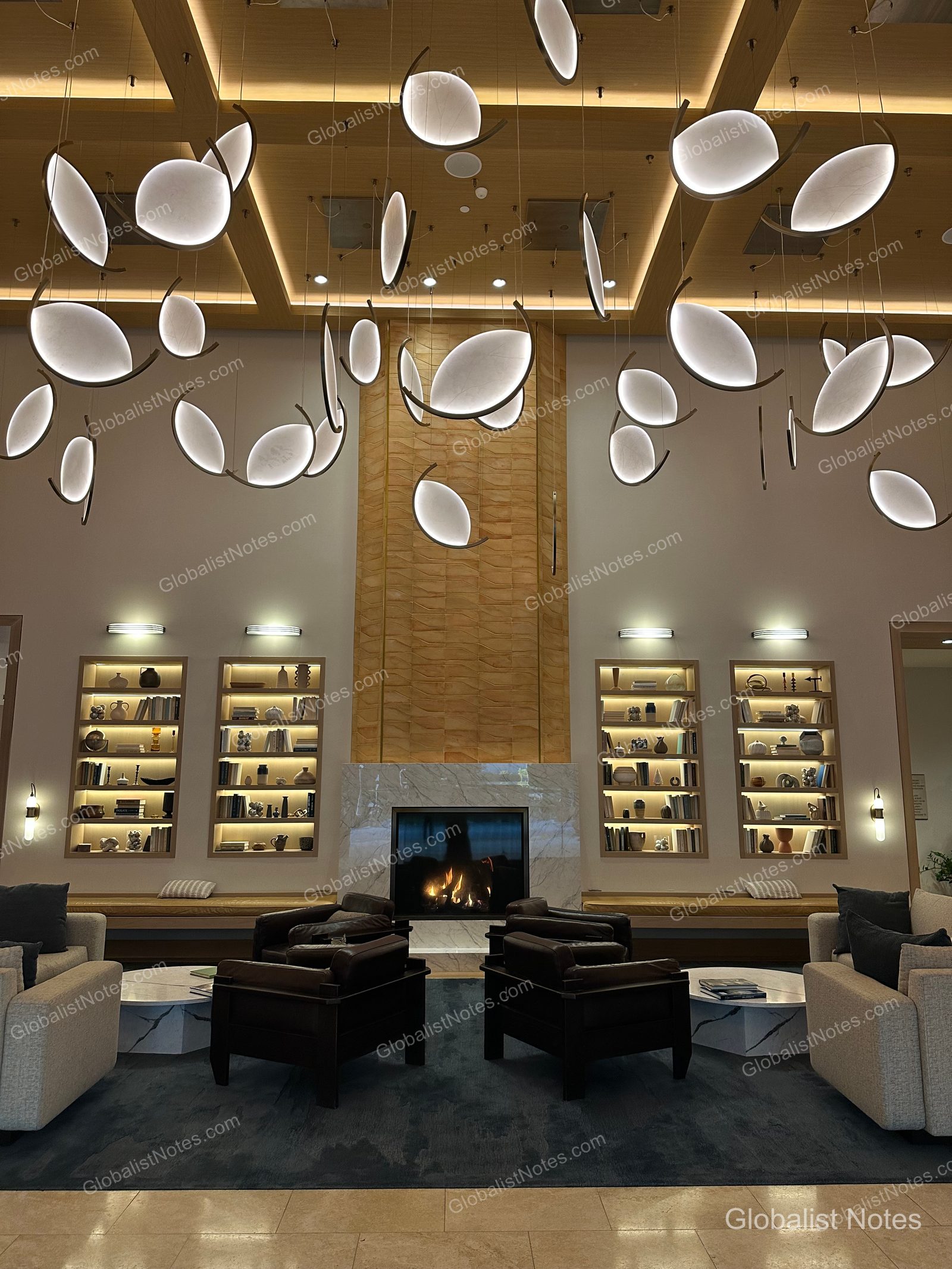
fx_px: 880
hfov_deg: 56.8
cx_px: 476
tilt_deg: +10.9
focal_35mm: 24
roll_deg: -0.7
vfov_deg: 71.6
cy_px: 634
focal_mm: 6.86
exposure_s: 1/75
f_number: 1.78
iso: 200
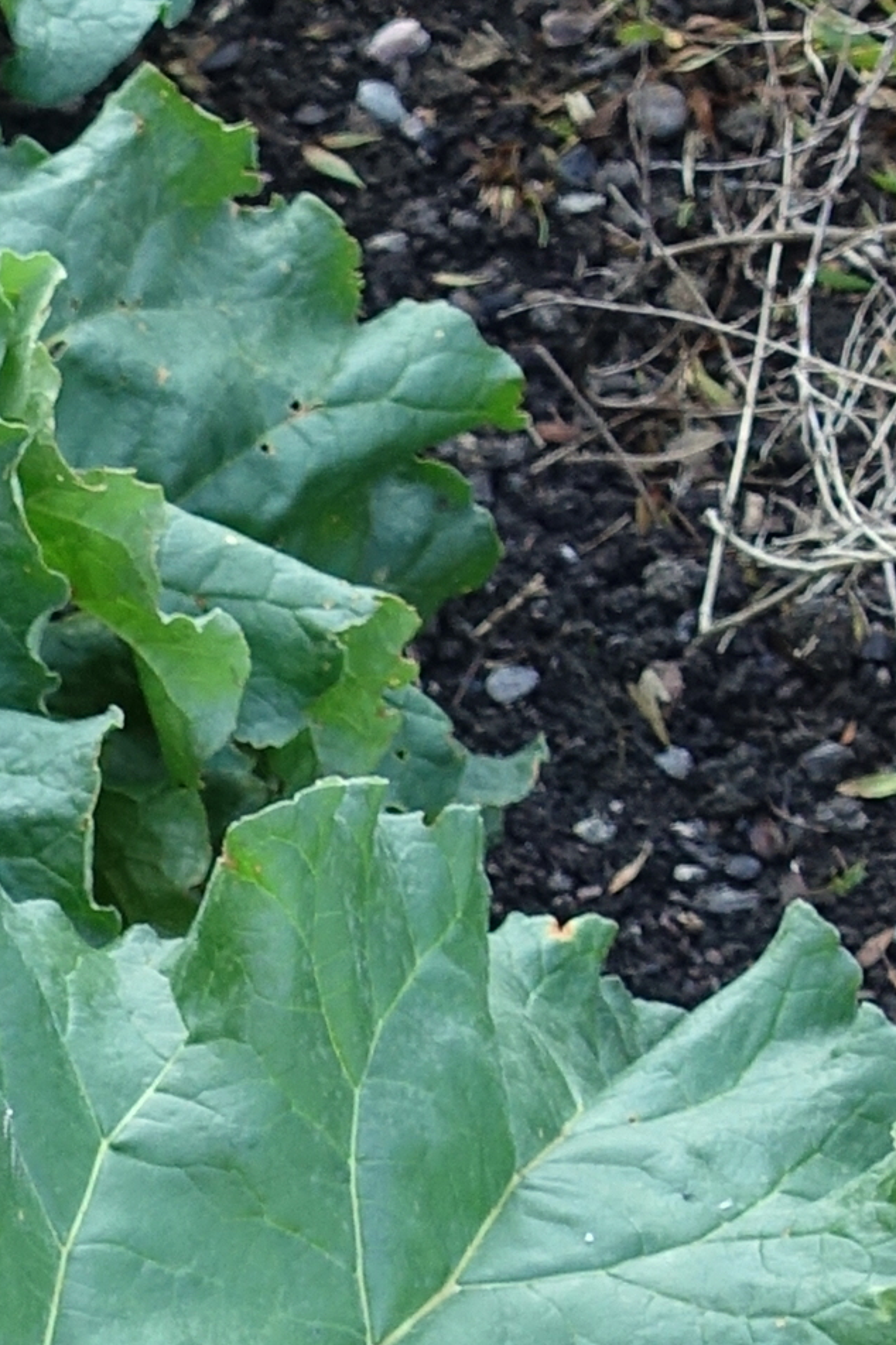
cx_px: -1121
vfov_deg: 9.7
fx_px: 7733
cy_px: 1936
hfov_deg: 6.4
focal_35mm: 207
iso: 125
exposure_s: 1/80
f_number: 3.2
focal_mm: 13.34
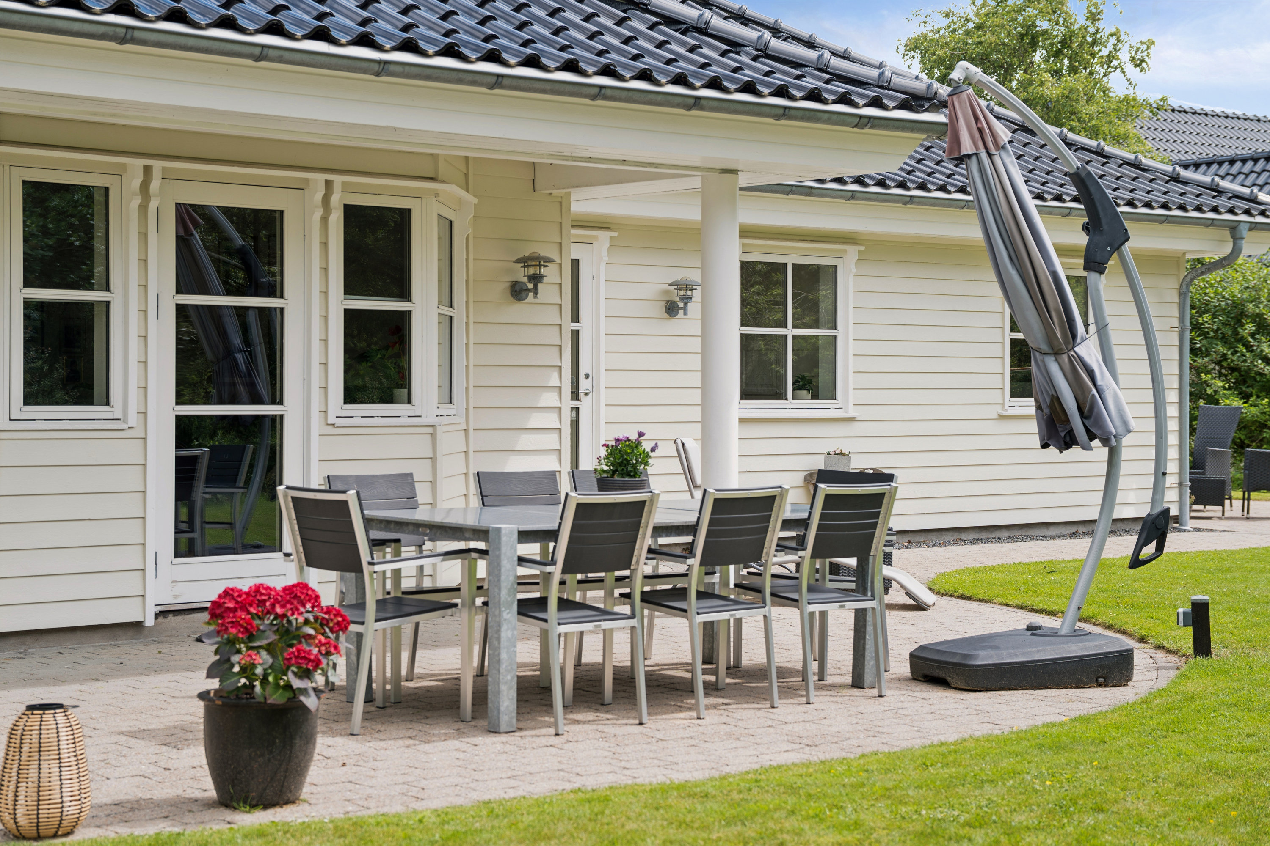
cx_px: 635
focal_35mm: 67
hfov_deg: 30.1
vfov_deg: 20.3
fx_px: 2363
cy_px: 423
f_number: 6.3
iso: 100
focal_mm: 67
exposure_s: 1/200
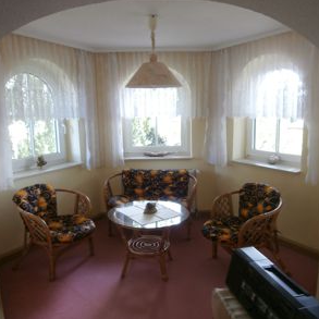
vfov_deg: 55.6
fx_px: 302
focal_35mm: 29
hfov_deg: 55.6
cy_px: 158
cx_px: 160
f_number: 3
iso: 100
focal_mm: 4.2
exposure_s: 1/30
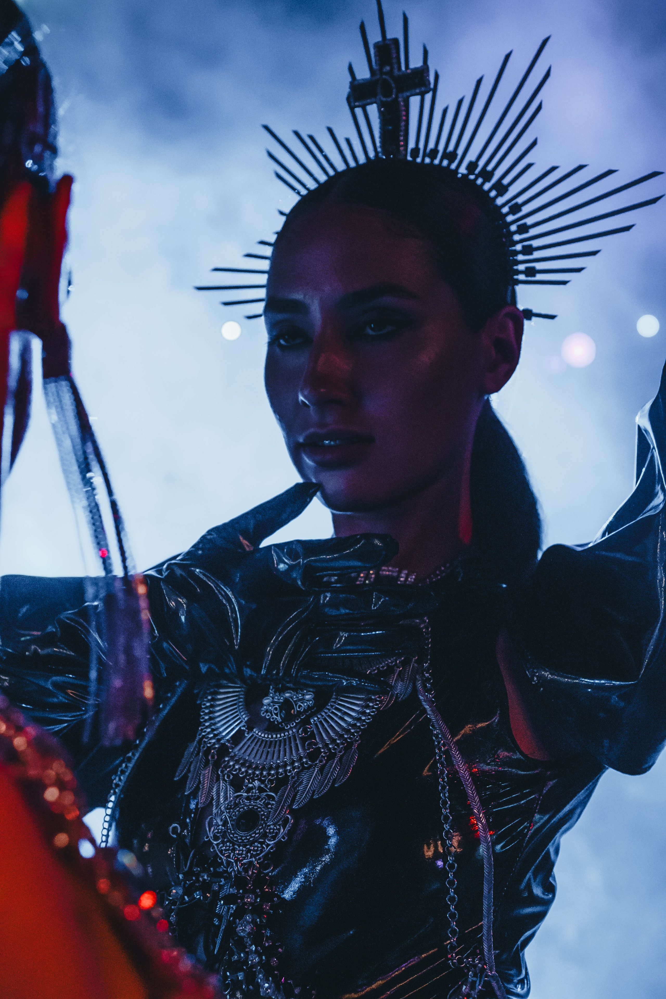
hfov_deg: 26.0
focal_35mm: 52
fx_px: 1443
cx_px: 333
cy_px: 500
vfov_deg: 38.2
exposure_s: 1/400
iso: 3200
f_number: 3.5
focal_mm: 35
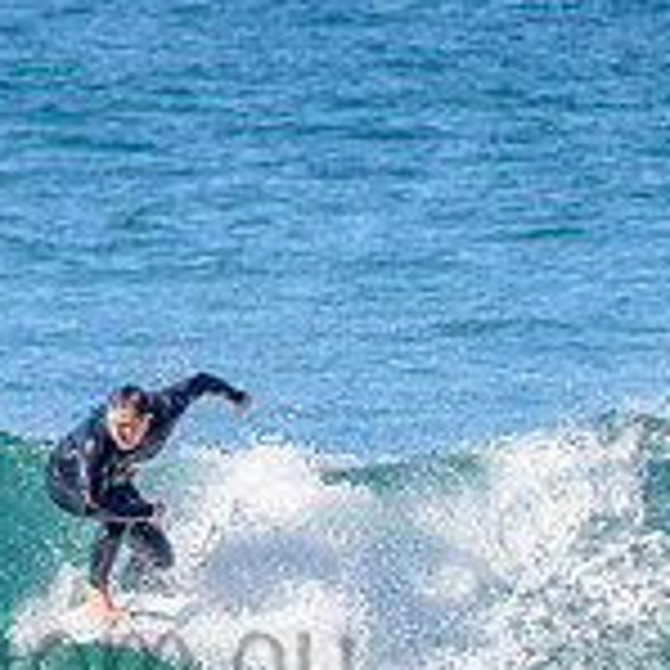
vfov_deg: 1.1
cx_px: -121
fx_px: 36132
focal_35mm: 1650
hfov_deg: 1.1
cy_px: 614
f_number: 5.6
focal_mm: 500
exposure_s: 1/2000
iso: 250
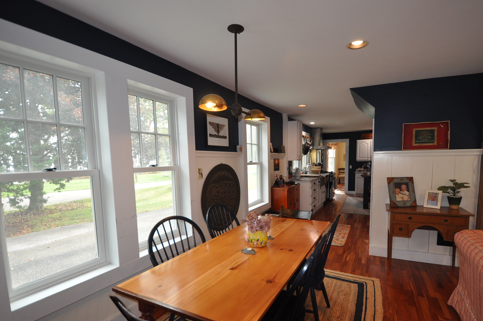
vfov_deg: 70.1
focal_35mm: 17
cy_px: 176
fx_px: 228
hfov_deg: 93.2
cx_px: 260
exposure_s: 1/125
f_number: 3.5
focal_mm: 10
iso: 720
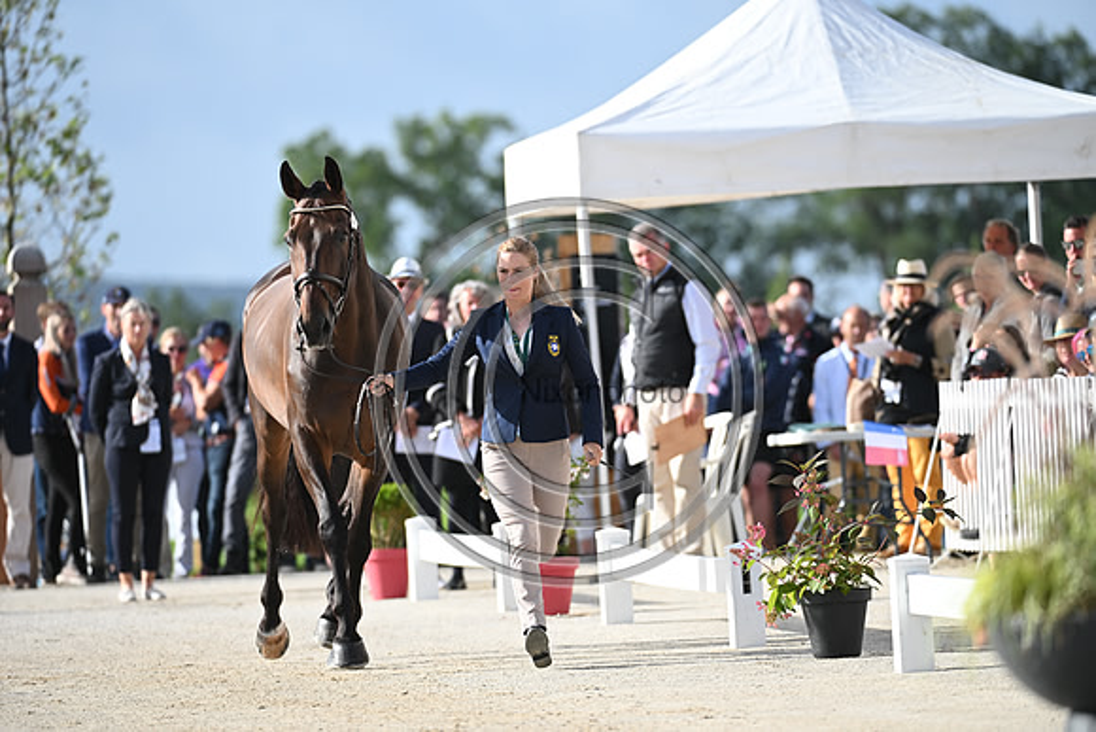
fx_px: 10049
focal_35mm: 330
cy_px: 366
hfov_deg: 6.2
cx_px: 548
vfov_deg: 4.2
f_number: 5
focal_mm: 330
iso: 450
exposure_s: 1/1600
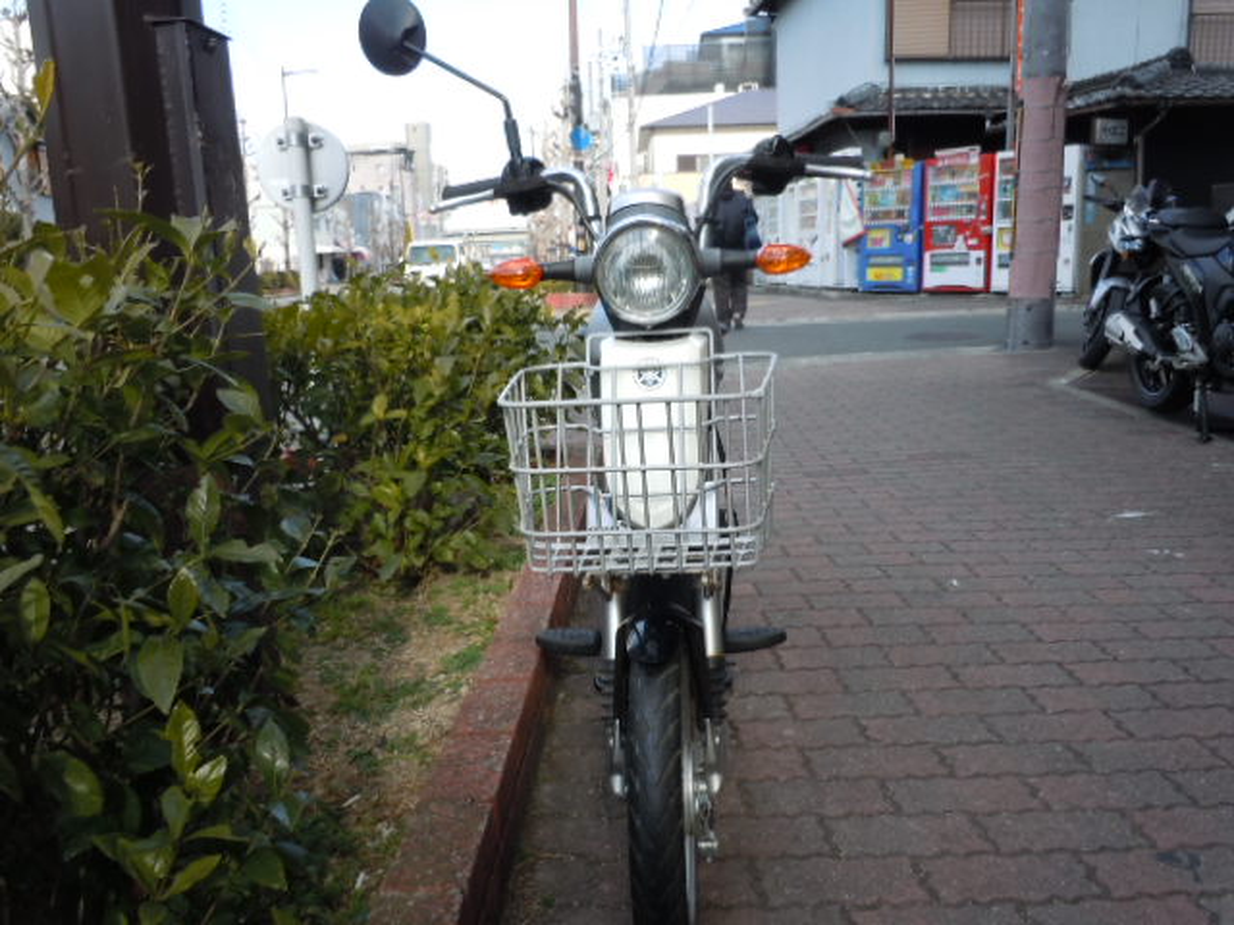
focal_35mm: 28
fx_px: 998
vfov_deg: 49.7
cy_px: 462
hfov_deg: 63.4
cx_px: 617
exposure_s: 1/200
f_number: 3.7
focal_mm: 5
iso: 100
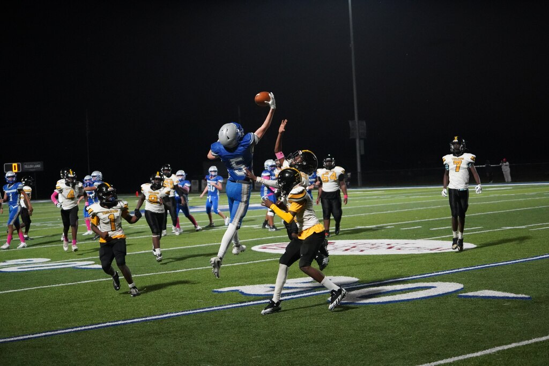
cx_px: 274
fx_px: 1068
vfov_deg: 19.5
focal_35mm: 70
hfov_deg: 28.8
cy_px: 183
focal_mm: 70
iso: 12800
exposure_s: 1/1000
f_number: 4
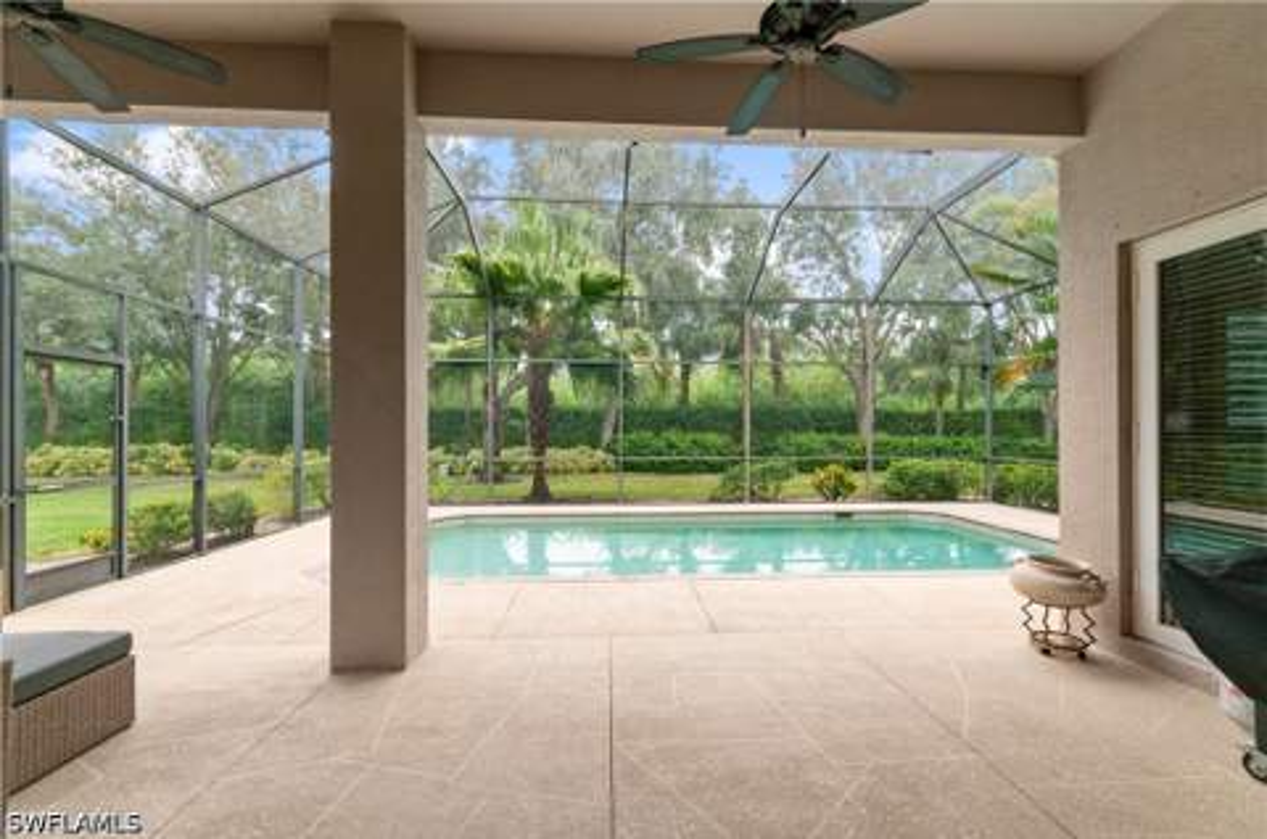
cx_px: 634
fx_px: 527
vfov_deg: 77.1
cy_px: 420
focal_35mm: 15
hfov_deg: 100.5
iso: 200
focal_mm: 10
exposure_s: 1/2
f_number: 10
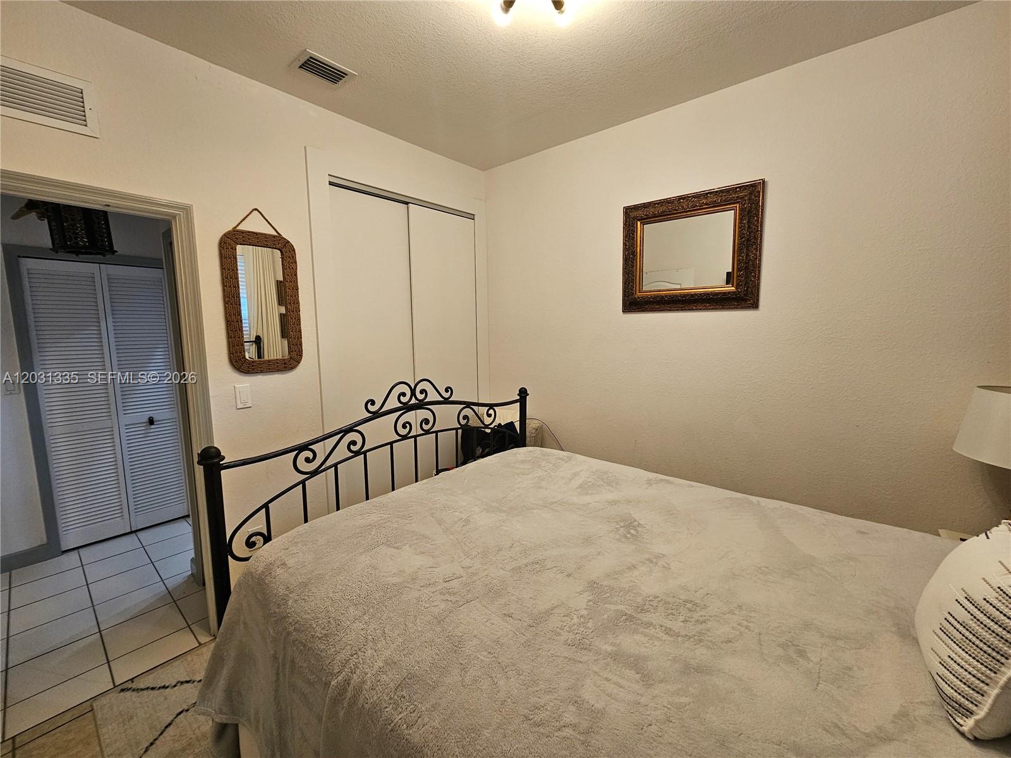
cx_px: 506
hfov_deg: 106.2
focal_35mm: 13
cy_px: 379
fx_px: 380
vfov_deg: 89.9
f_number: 2.2
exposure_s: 1/60
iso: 100
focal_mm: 2.2
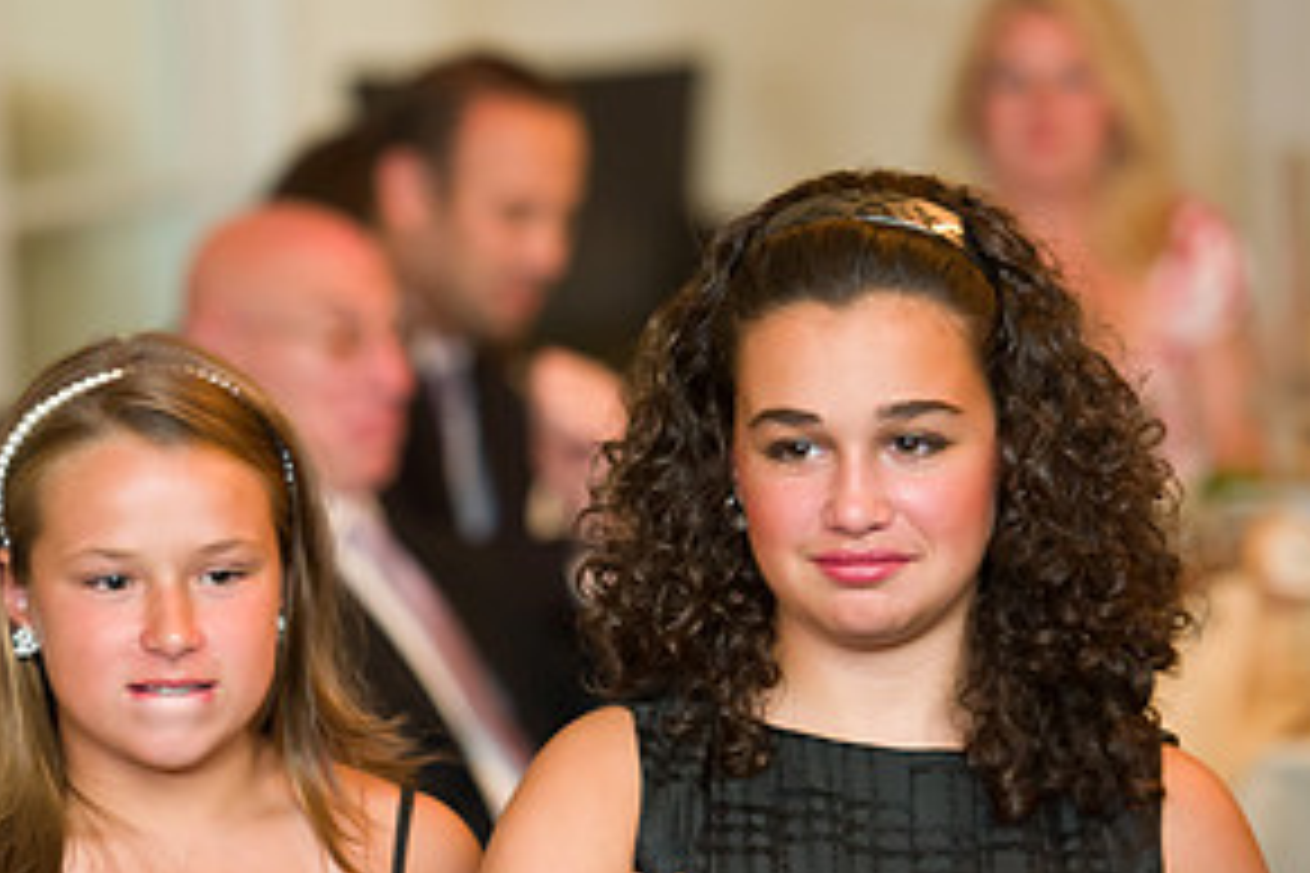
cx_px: 90
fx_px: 10152
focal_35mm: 279
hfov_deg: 7.4
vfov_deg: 4.9
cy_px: 639
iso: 1600
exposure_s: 1/125
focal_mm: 140
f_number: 3.2
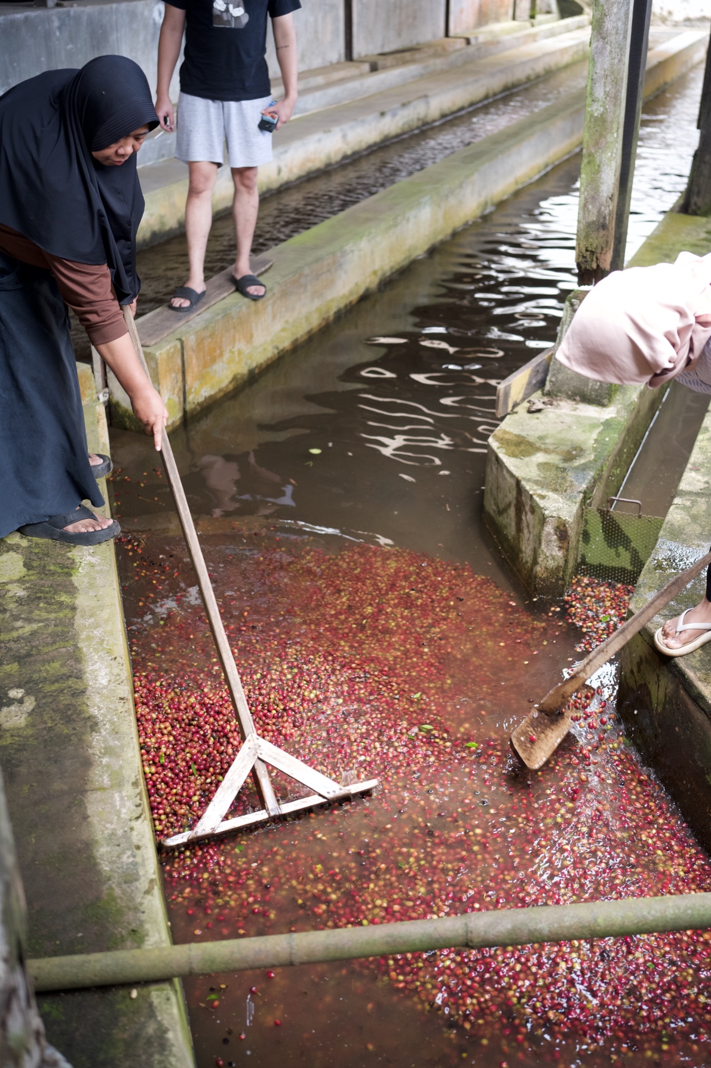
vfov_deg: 35.6
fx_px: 1660
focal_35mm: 56
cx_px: 386
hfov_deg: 24.2
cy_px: 509
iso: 1600
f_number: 1.4
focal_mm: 50
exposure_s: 1/320
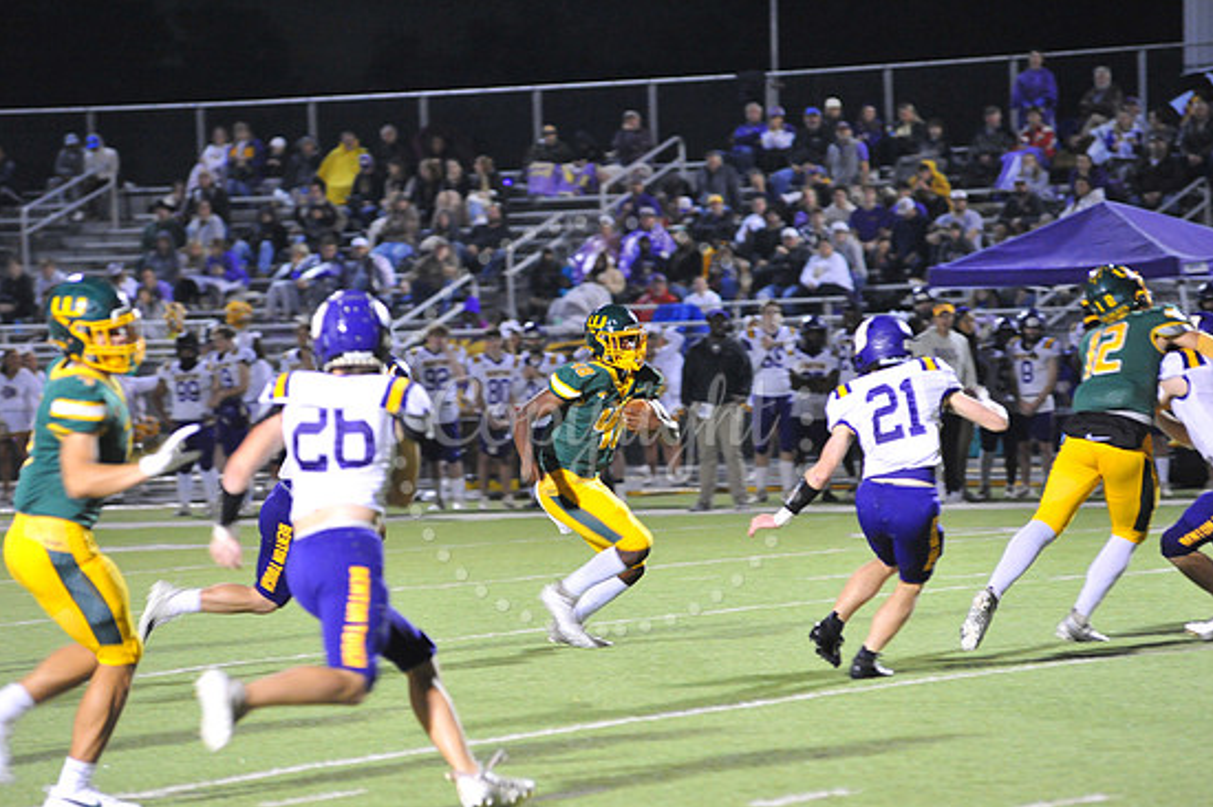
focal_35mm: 211
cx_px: 602
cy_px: 423
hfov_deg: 9.8
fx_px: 7105
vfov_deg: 6.5
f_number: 4
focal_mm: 200
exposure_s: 1/160
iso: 4000
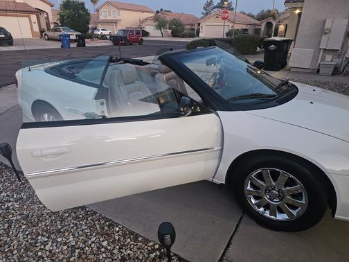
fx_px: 232
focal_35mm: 23
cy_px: 131
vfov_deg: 58.9
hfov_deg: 73.9
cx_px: 174
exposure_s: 1/60
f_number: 1.7
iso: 800
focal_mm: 6.3
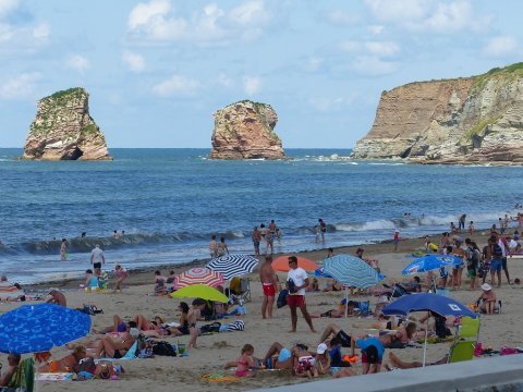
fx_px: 2372
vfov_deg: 9.5
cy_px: 196
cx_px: 262
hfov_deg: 12.6
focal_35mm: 157
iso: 100
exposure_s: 1/1000
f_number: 4
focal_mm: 25.6
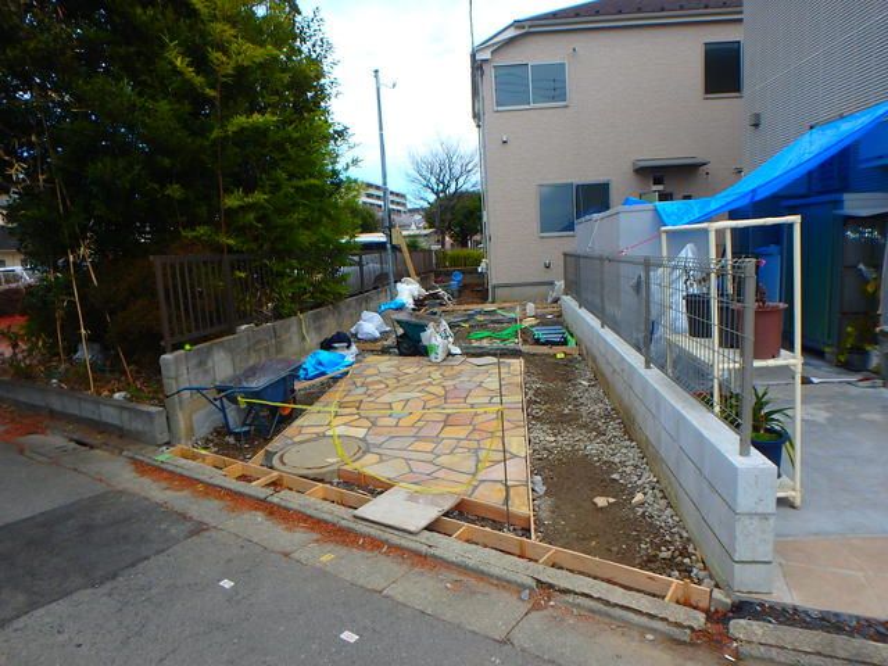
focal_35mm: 21
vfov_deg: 63.4
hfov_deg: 79.0
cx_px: 444
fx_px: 539
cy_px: 333
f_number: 3.5
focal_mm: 3.7
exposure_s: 1/500
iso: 125
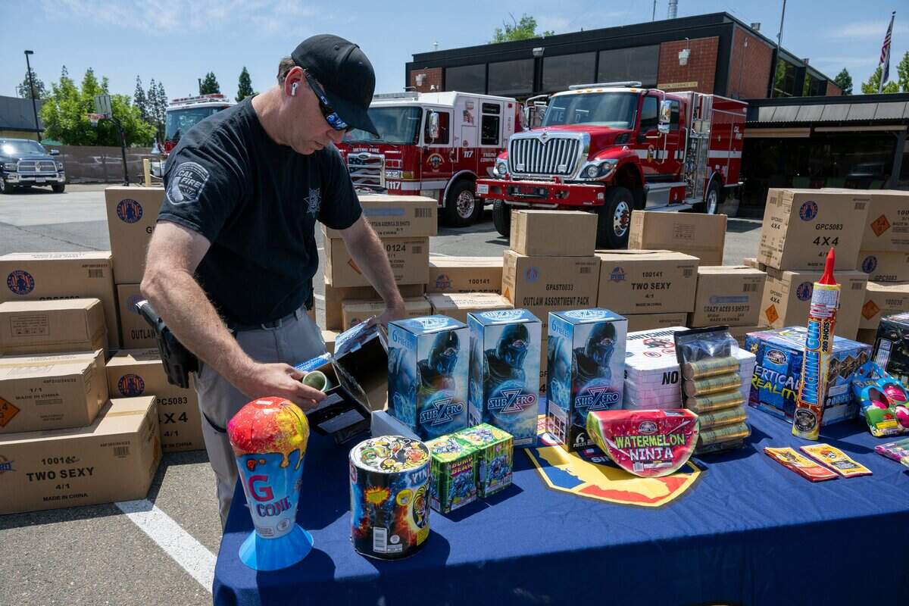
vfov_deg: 53.1
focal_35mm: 24
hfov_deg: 73.7
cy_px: 303
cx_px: 454
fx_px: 606
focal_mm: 24
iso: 200
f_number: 7.1
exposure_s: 1/640
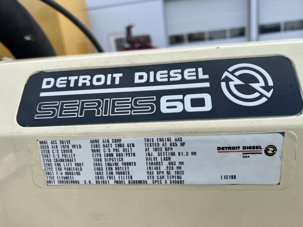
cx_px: 152
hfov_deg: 67.3
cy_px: 114
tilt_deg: -15.5
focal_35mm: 26
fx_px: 228
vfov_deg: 53.1
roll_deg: +7.3
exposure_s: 1/1124
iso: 50
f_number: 1.5
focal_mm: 5.7
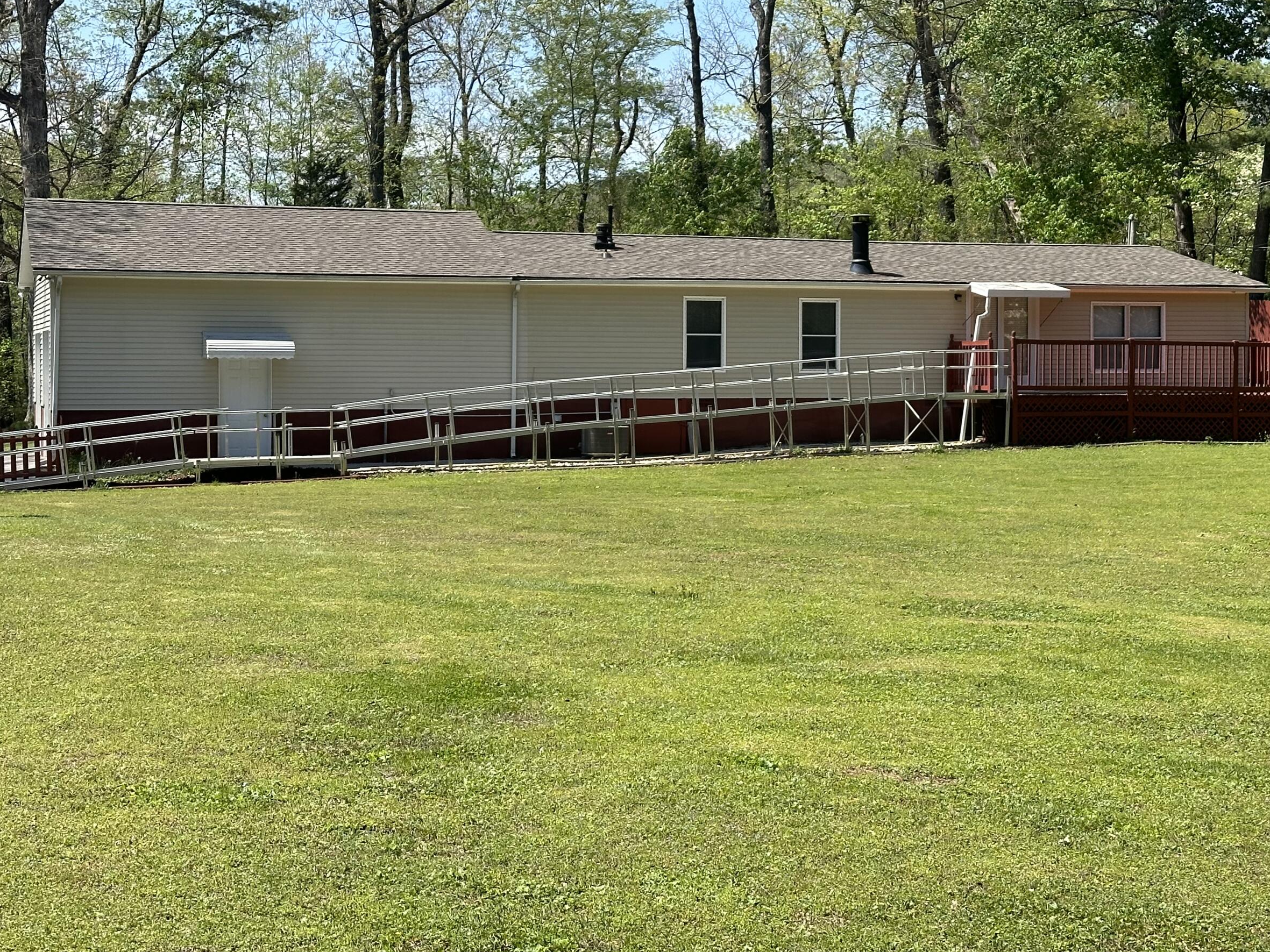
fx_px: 2238
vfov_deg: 24.0
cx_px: 720
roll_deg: +0.0
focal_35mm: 61
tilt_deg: -0.2
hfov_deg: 31.6
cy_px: 368
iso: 64
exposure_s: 1/2532
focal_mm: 6.86
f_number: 1.78
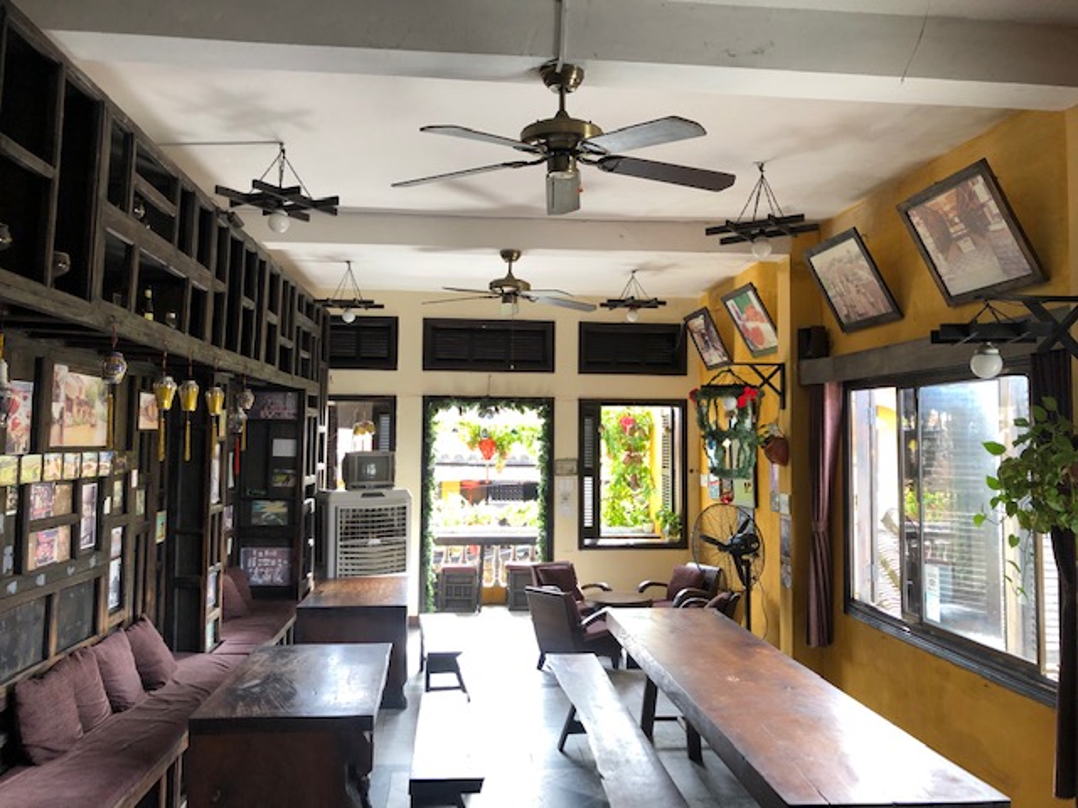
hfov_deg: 63.4
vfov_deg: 49.7
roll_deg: -1.1
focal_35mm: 28
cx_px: 539
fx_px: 872
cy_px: 404
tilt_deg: +2.2
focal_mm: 3.99
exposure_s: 1/50
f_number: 1.8
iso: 25
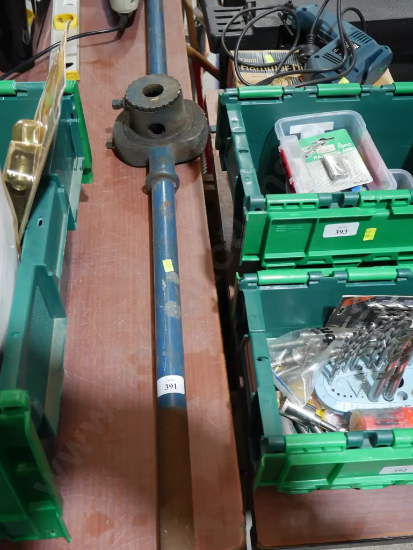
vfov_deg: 51.3
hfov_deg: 39.7
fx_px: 572
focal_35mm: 36
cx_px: 206
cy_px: 275
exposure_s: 1/60
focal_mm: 18
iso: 640
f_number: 4
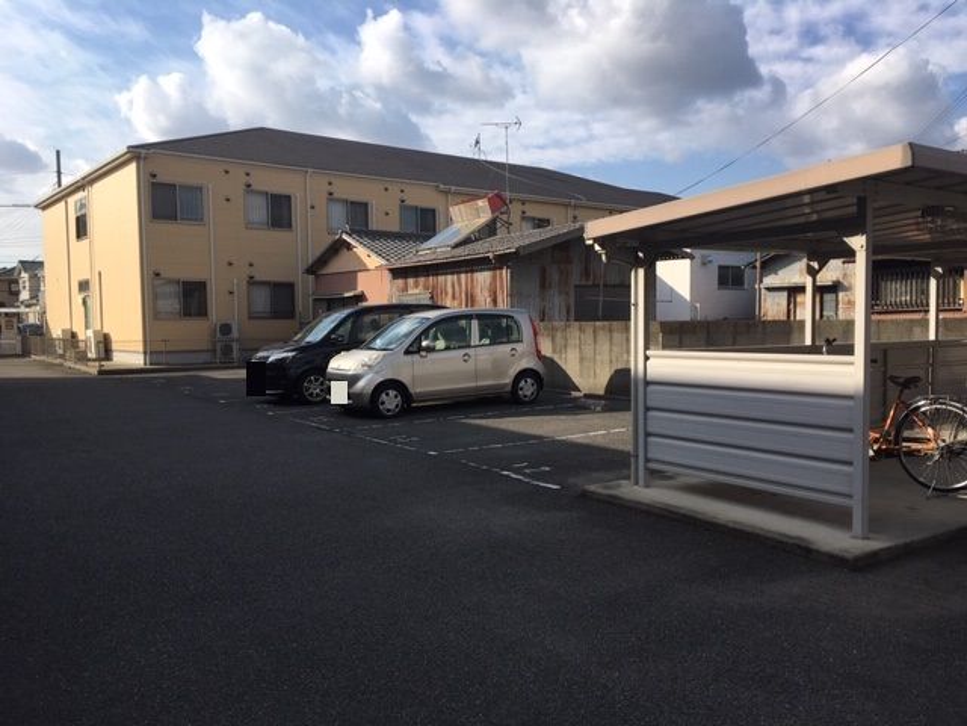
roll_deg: +0.6
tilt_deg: -3.5
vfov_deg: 48.2
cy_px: 363
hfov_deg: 61.7
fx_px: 810
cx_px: 484
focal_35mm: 29
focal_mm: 4.15
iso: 25
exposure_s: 1/1479
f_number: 2.2
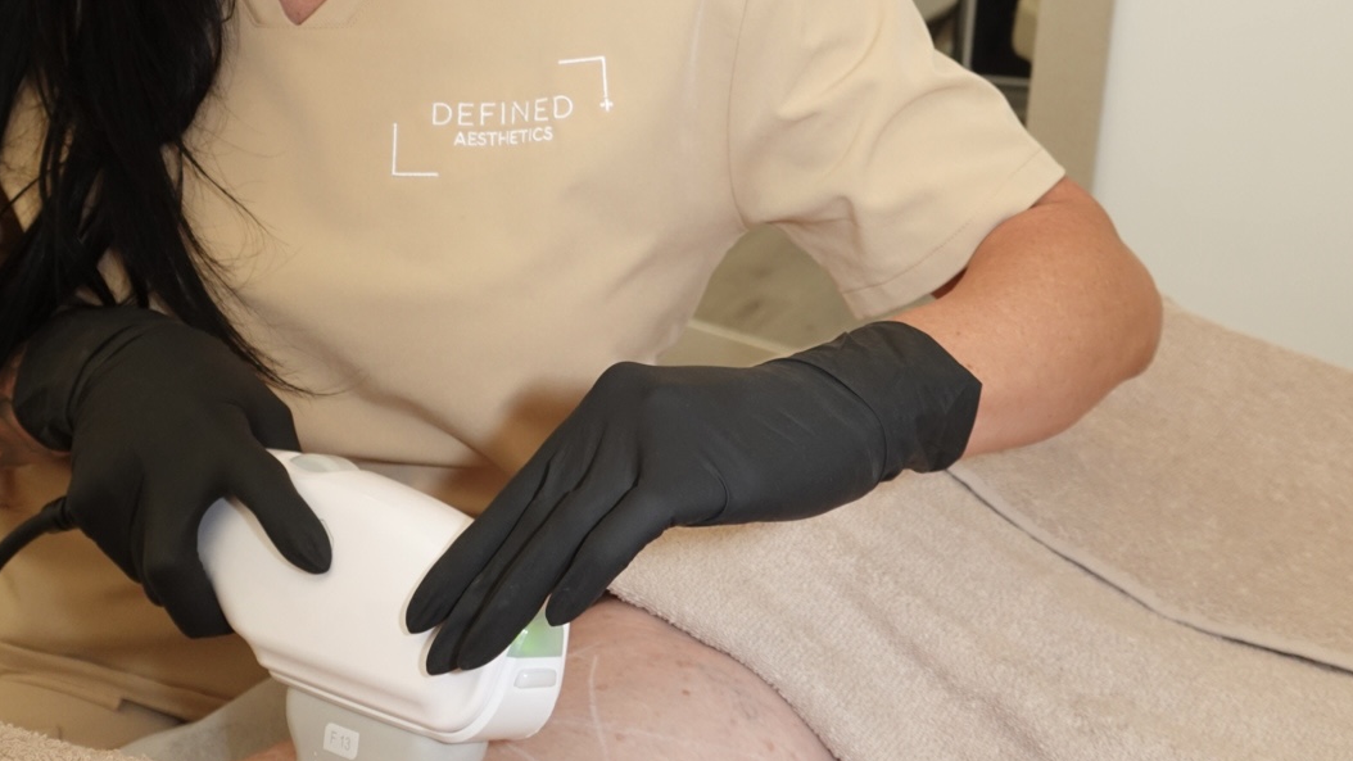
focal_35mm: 45
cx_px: 683
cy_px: -13
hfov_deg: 45.5
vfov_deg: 25.2
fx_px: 1615
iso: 320
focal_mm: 10.69
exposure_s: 1/100
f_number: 3.2
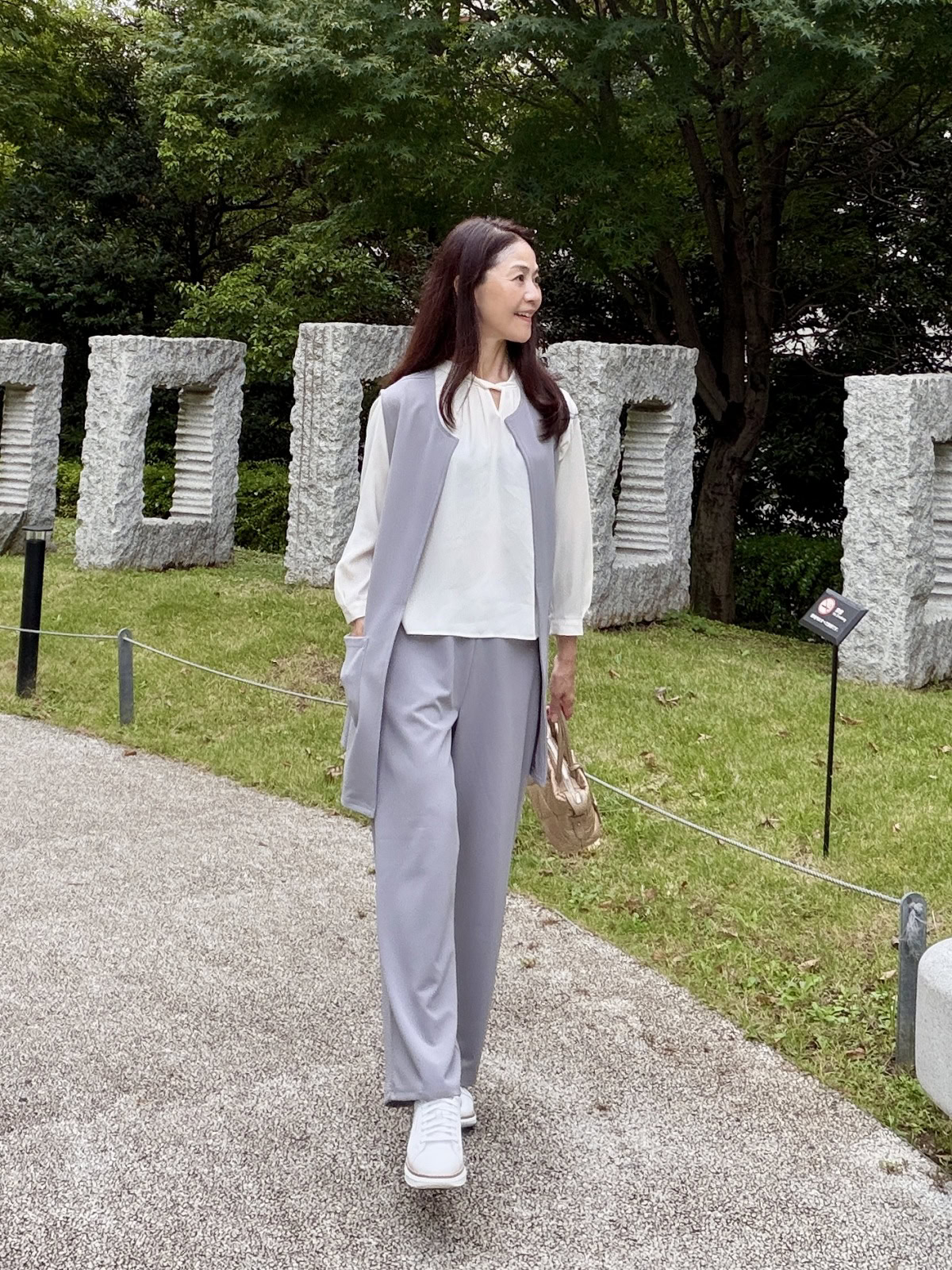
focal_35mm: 30
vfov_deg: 60.0
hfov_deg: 46.8
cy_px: 635
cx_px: 476
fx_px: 1100
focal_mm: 2.7
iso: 50
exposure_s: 1/206
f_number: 1.9
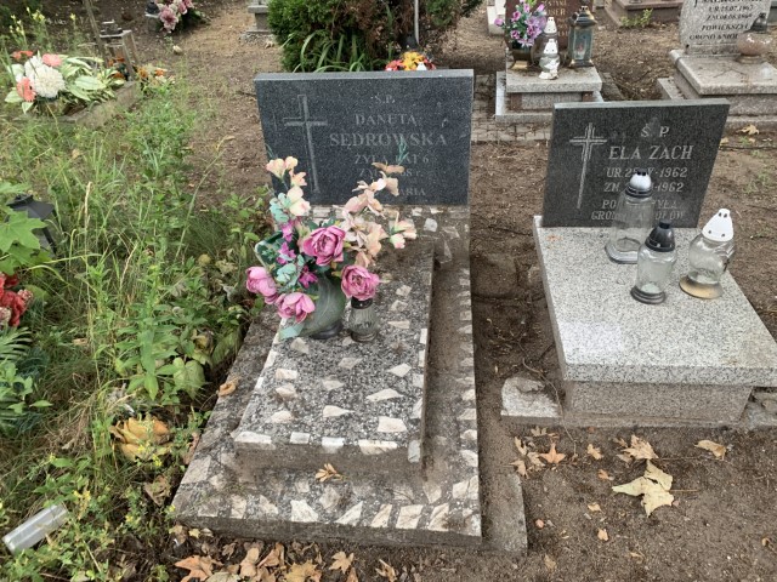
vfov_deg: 53.1
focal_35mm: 26
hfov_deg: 67.3
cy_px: 291
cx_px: 388
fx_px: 584
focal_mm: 4.25
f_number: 1.8
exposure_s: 1/122
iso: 50
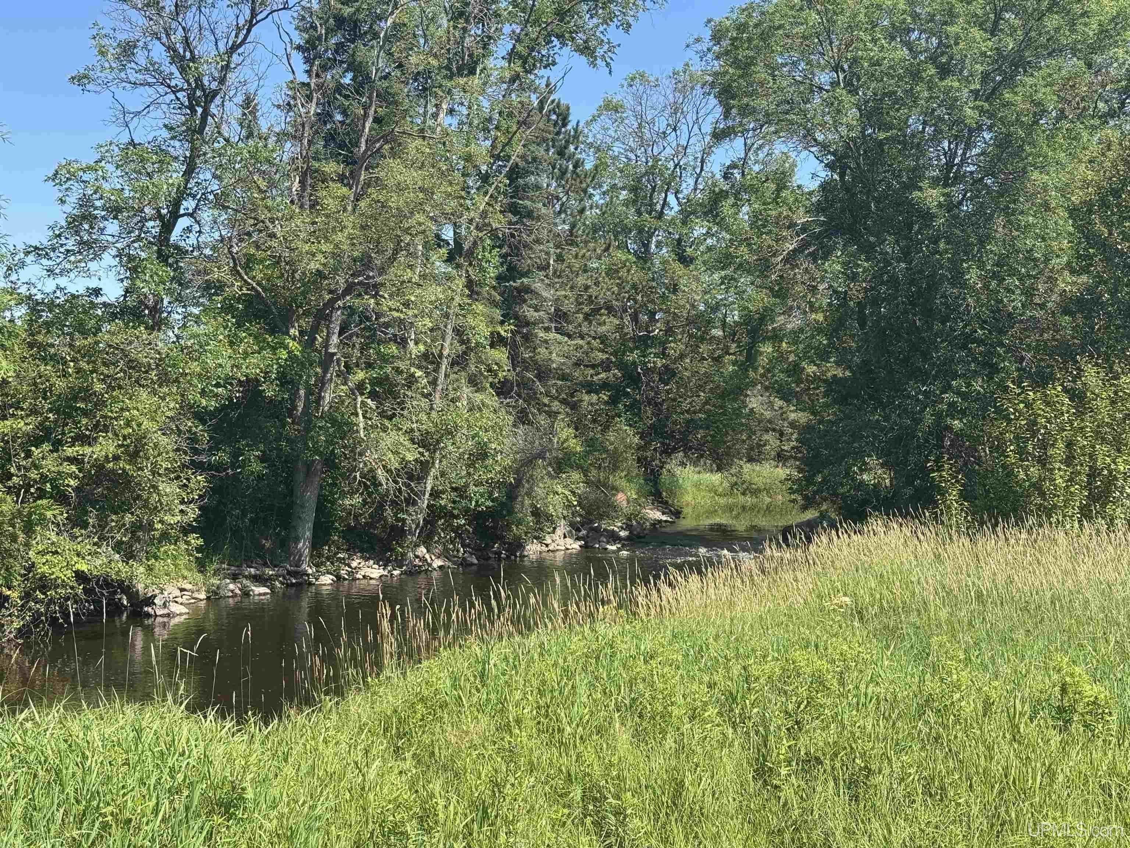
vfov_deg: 30.3
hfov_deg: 39.7
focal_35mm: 48
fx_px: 1567
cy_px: 424
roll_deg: -0.7
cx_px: 565
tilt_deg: -0.8
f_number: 1.78
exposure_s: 1/1984
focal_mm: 6.76
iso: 64
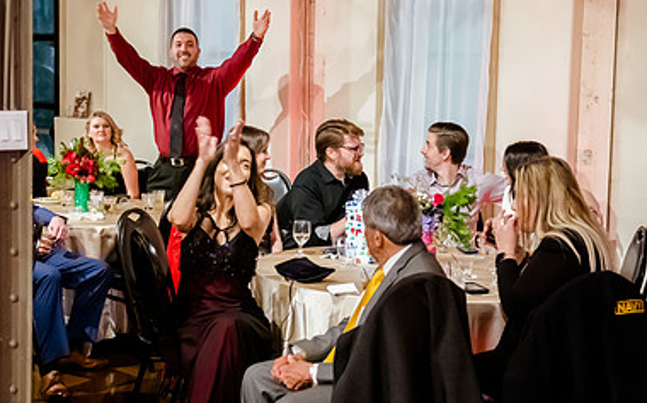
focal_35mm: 72
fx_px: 1269
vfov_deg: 18.1
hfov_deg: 28.6
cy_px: 197
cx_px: 304
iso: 5000
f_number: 2.8
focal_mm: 38
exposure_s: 1/80
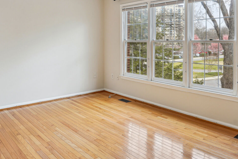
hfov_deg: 56.9
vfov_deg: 39.3
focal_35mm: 33
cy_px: 49
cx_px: 141
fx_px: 218
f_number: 8
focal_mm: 18
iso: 200
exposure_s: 1/20
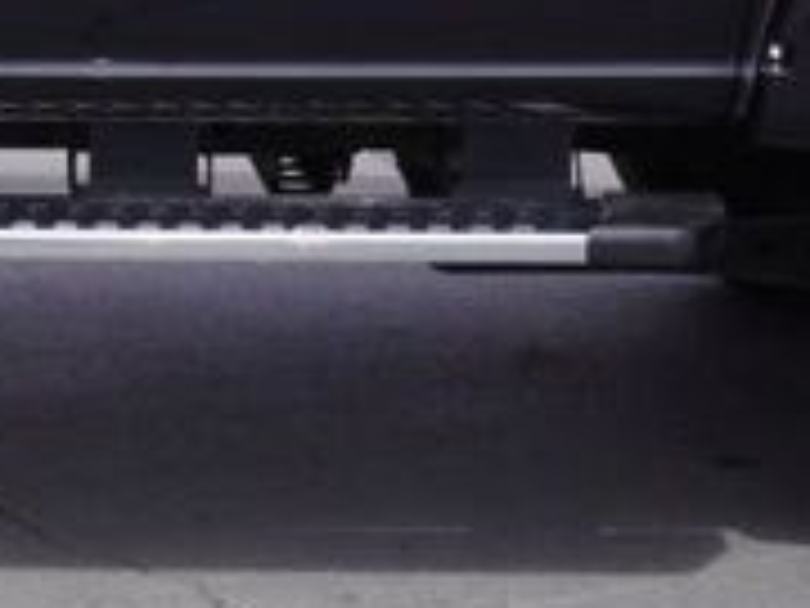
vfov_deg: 11.1
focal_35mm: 131
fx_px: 3065
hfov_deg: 14.3
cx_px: -320
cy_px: -99
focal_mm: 16
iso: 100
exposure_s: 1/160
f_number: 10
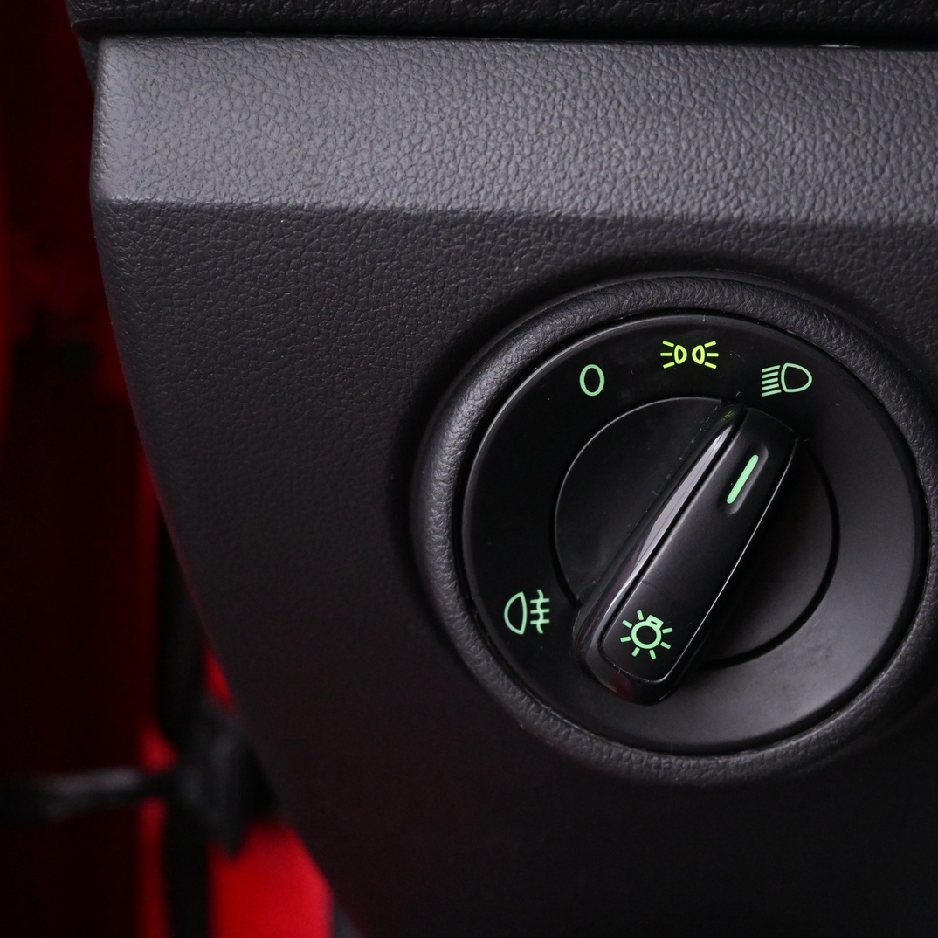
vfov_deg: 33.4
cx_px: 699
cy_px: 467
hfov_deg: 32.8
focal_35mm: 51
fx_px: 1562
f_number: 4.5
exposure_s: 1/40
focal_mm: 26.5
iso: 4500
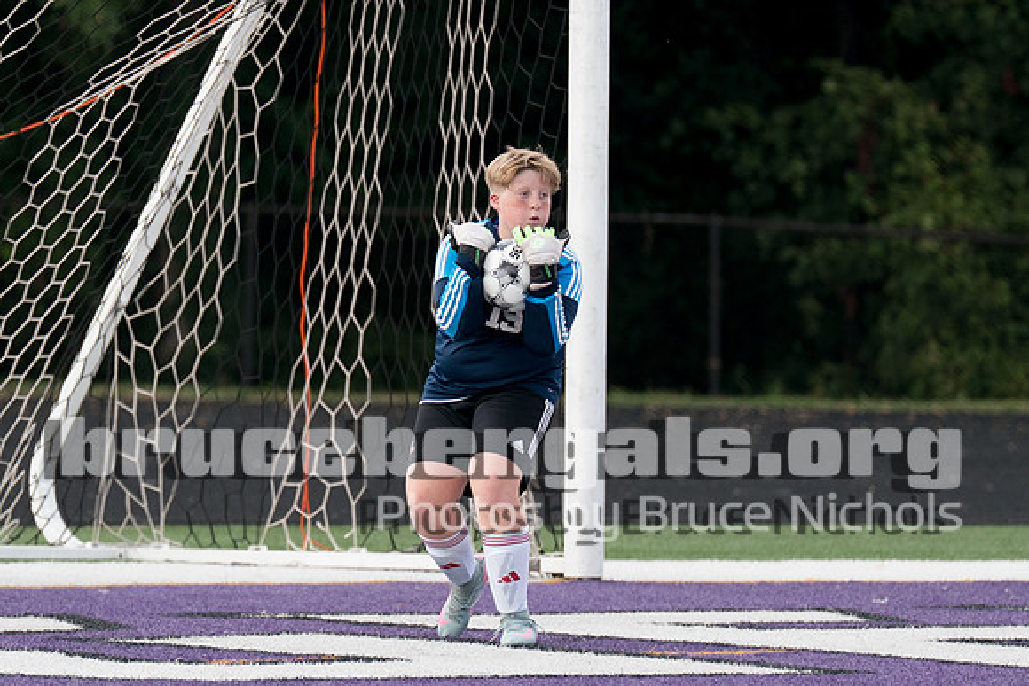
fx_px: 14056
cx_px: 448
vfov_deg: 2.8
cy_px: 390
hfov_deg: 4.2
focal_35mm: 492
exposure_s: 1/2000
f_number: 2.8
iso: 400
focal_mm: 200
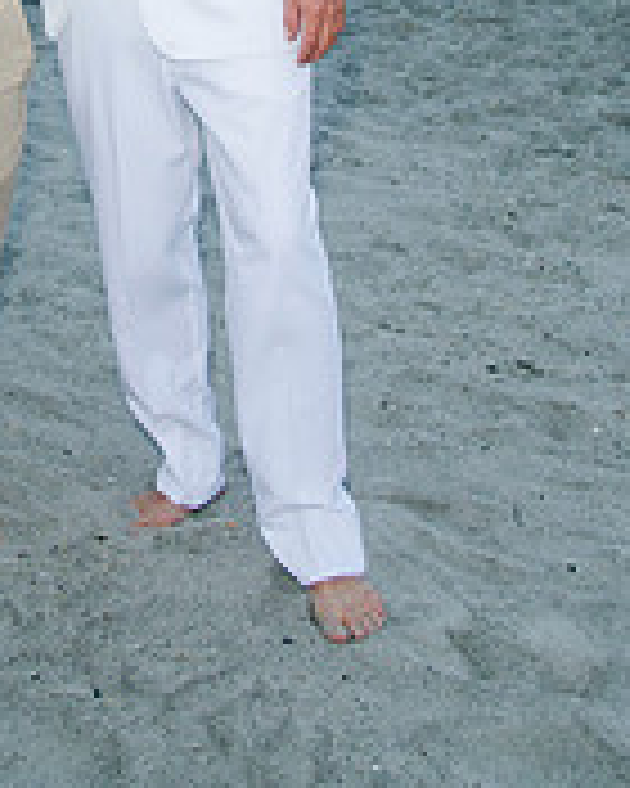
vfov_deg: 19.1
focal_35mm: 94
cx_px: 54
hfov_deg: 16.1
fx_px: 2191
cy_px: -189
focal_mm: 26
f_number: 5.6
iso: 200
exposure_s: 1/30
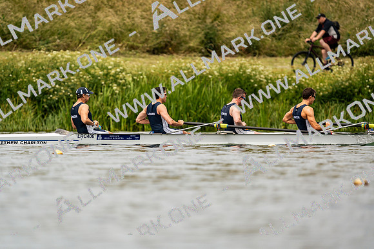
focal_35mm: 582
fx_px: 6047
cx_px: 187
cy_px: 124
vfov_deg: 2.4
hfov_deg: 3.5
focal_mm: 582
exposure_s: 1/2000
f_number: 6.3
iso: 200
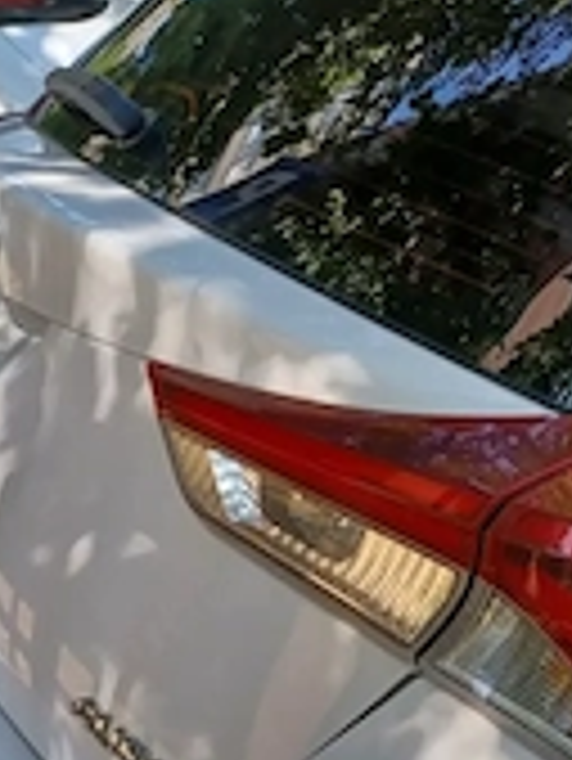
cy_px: 657
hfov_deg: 24.7
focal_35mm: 59
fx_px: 1298
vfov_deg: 31.4
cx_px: 387
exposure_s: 1/100
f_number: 1.8
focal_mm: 4.6
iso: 40
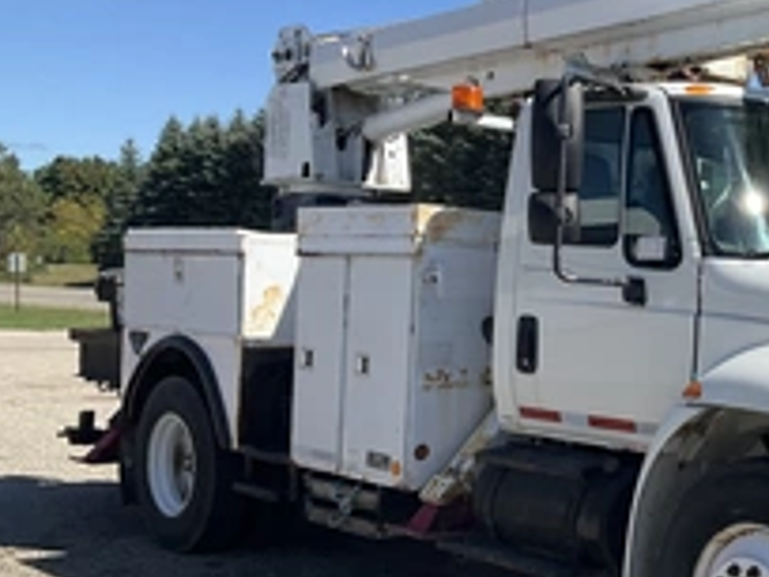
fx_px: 1266
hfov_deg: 31.8
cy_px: 298
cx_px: 724
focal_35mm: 57
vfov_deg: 25.7
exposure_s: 1/1534
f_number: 1.8
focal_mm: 3
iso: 25
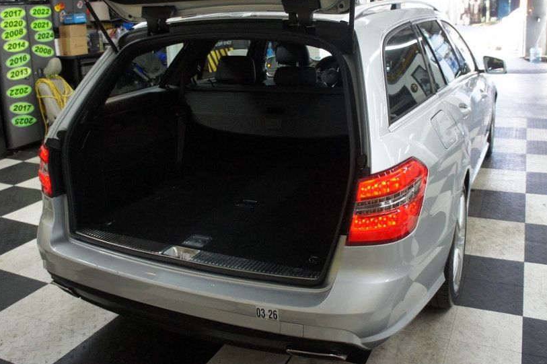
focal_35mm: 34
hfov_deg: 55.8
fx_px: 516
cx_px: 277
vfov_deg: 38.6
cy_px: 140
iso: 1600
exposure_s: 1/200
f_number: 3.5
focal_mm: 18
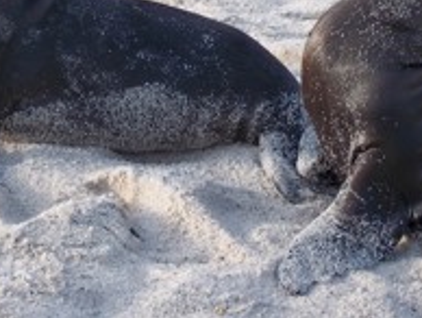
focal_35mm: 144
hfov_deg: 13.7
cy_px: -4
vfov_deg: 10.2
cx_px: 263
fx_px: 1758
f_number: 4.4
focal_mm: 12.5
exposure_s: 1/320
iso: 80
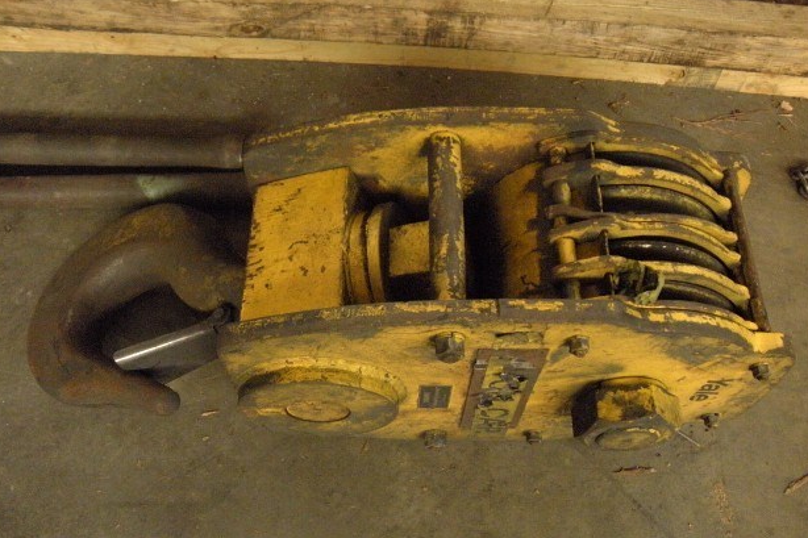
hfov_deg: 51.9
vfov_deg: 35.9
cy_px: 279
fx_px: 830
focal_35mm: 37
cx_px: 404
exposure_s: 1/12.2
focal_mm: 5.9
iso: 400
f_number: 3.8
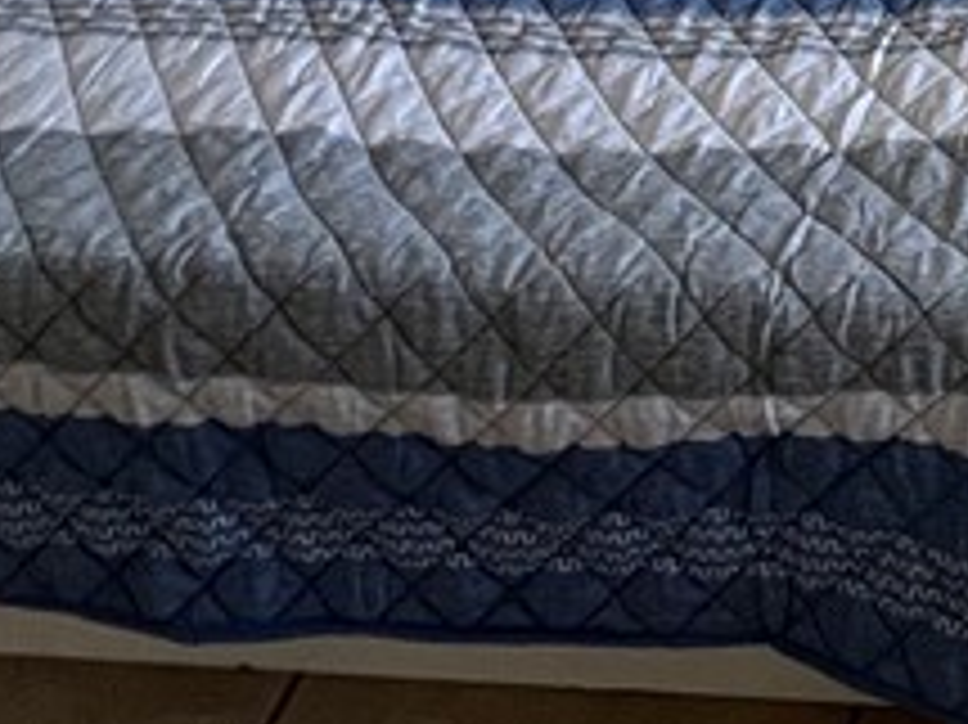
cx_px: 1450
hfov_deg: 24.4
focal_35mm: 62
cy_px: -863
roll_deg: -1.6
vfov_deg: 16.0
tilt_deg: -16.8
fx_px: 1733
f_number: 1.8
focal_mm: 1.57
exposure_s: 1/120
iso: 160
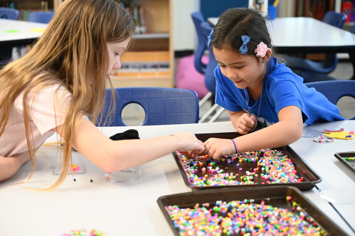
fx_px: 690
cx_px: 178
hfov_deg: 28.9
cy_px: 118
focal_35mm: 70
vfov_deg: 19.4
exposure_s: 1/250
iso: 6400
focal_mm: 70
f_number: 4
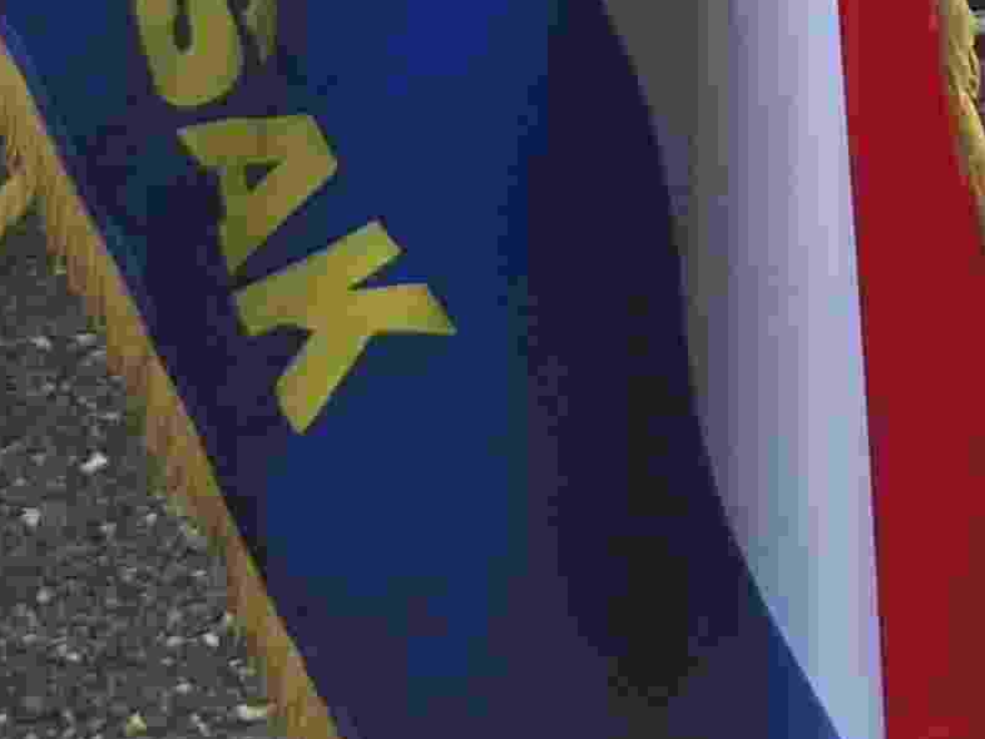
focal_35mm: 117
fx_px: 3330
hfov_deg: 16.3
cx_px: 1129
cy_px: -731
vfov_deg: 11.4
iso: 50
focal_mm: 5.54
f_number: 1.8
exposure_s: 1/450
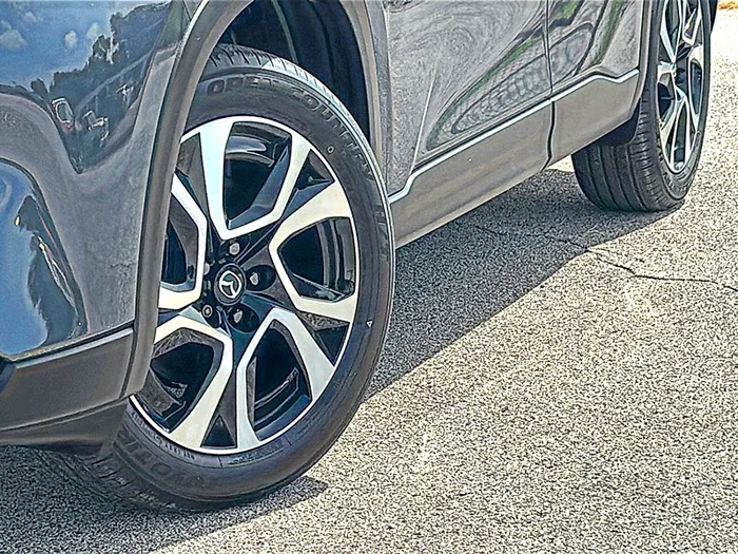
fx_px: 2132
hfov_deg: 19.6
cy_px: 277
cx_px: 369
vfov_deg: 14.8
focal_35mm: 100
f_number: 1.78
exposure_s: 1/4808
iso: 80
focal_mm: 6.86
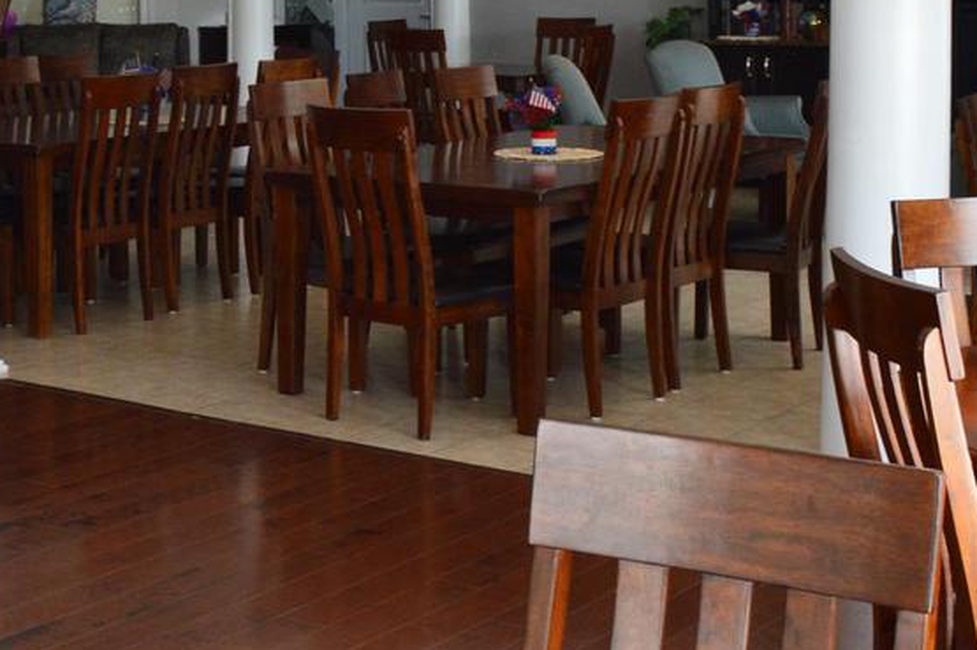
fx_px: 1898
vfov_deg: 19.1
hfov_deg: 27.5
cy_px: 64
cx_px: 40
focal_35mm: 70
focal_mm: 18
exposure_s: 1/60
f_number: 7.1
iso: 800
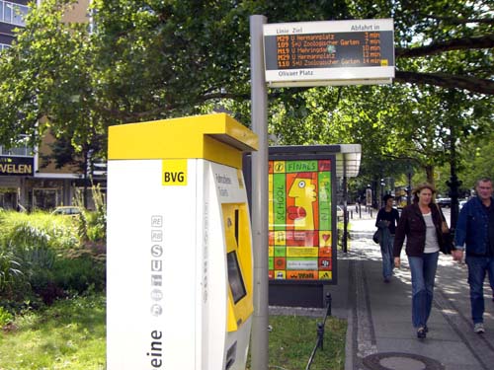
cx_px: 247
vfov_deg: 37.7
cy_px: 185
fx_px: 542
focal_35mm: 38
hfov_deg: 49.0
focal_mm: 6.2
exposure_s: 1/320
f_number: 2.7
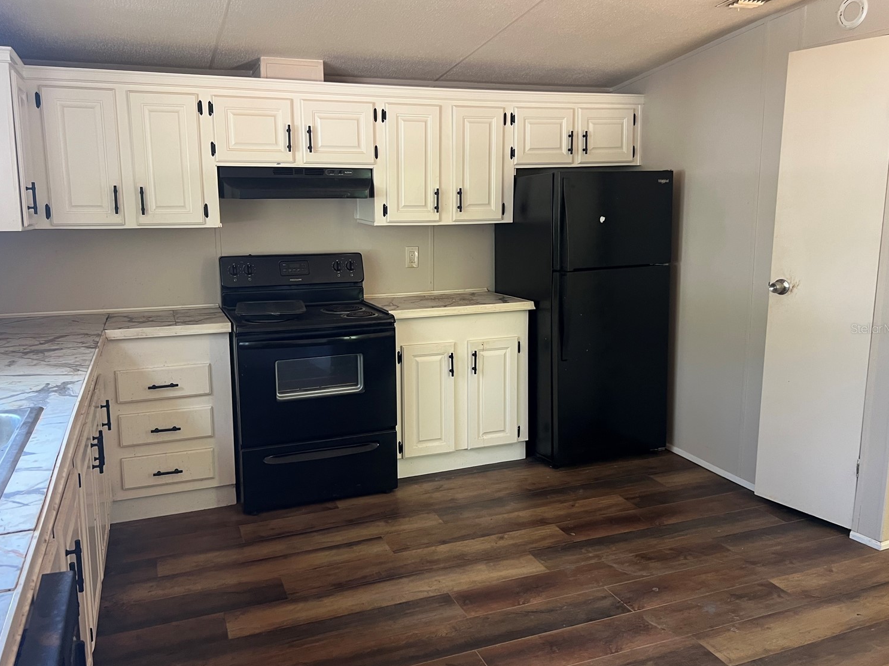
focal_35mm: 28
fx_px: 719
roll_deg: +0.2
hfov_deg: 63.4
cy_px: 328
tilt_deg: -10.2
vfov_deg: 49.7
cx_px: 429
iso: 160
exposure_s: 1/60
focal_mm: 5.7
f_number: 1.5
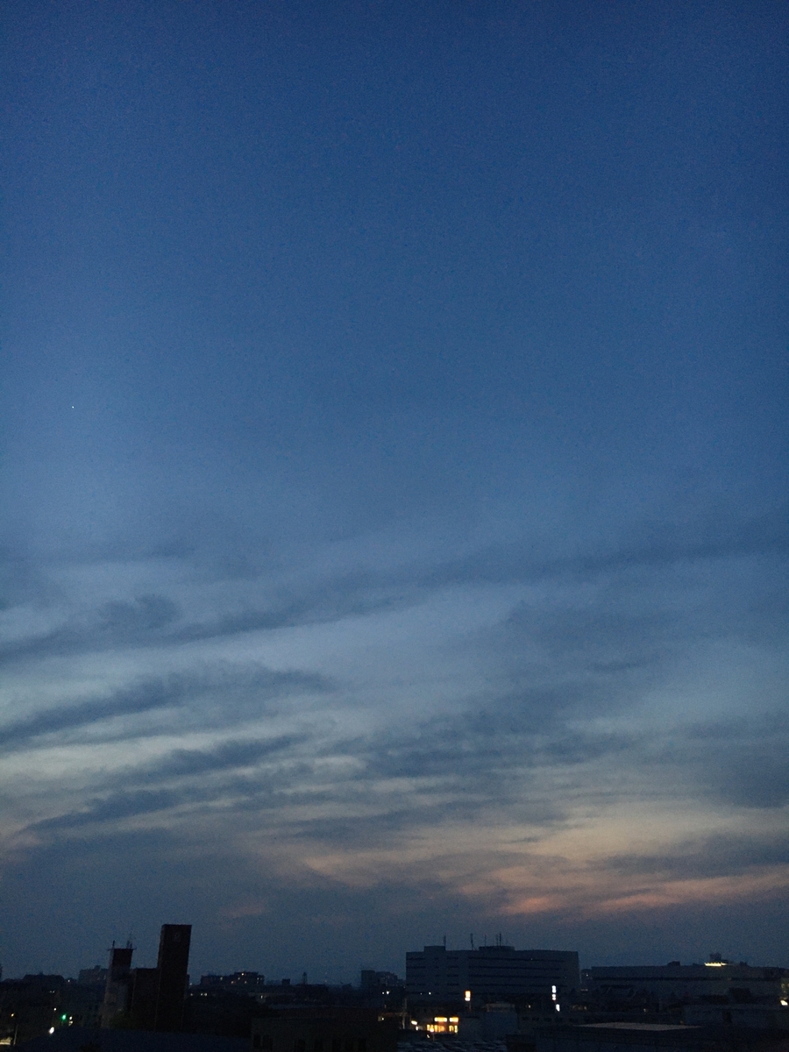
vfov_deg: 61.7
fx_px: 881
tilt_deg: +27.3
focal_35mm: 29
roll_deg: +0.2
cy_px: 526
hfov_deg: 48.2
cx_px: 394
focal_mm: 4.15
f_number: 2.2
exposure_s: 1/30
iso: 125
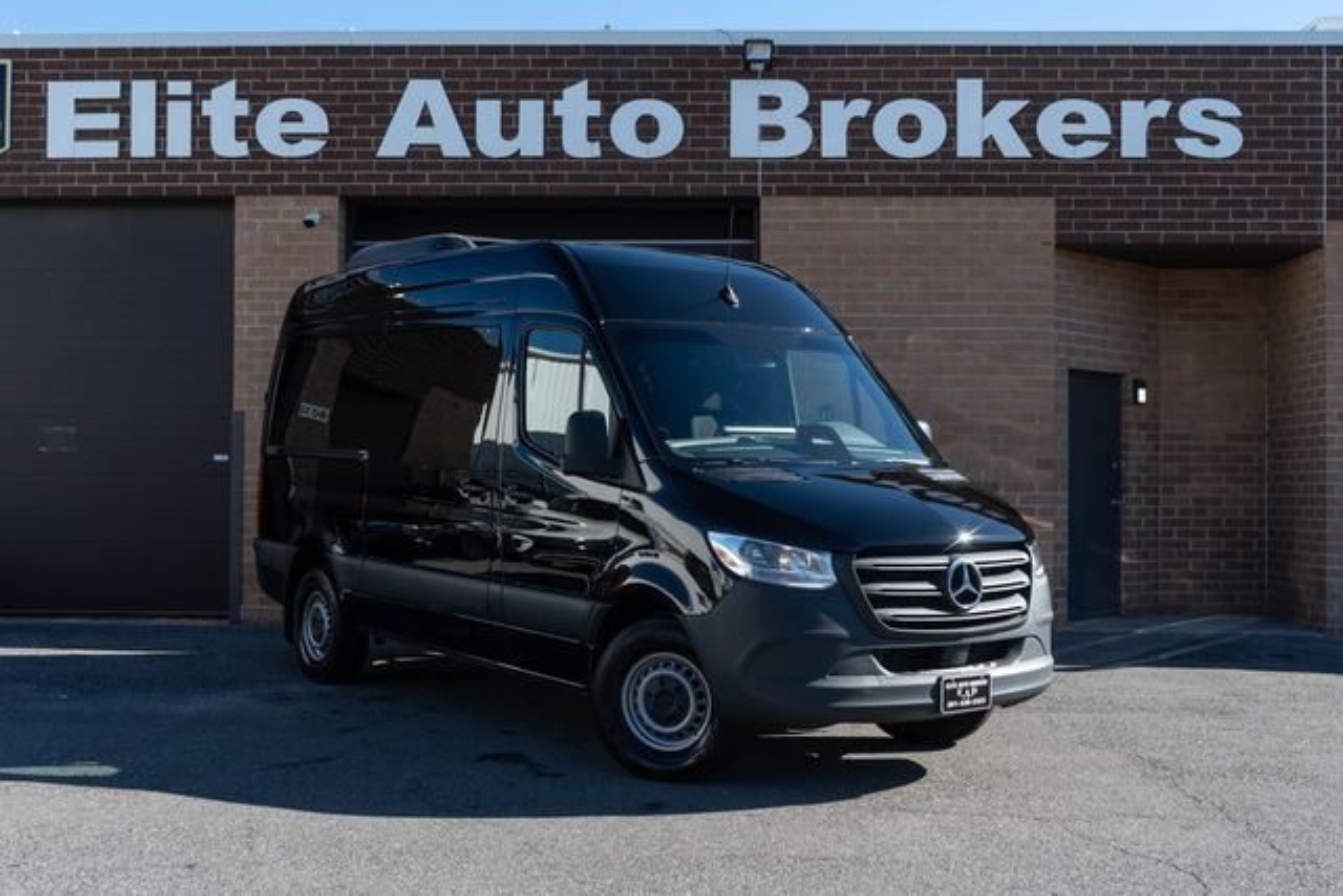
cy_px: 448
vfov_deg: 31.9
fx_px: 1567
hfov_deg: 46.4
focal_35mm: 42
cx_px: 672
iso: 160
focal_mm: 28
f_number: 5
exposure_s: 1/640
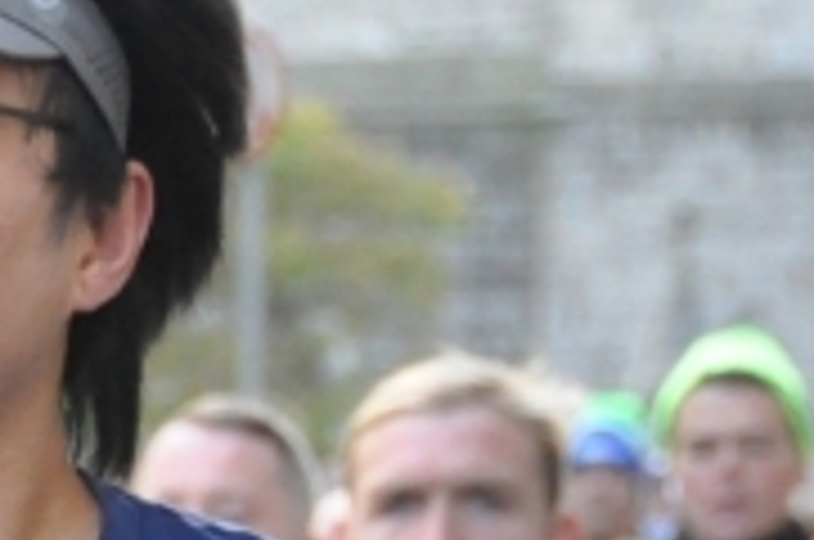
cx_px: -351
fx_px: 10496
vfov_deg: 2.9
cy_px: 875
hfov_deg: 4.4
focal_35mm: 465
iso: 3200
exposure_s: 1/500
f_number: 5
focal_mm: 70
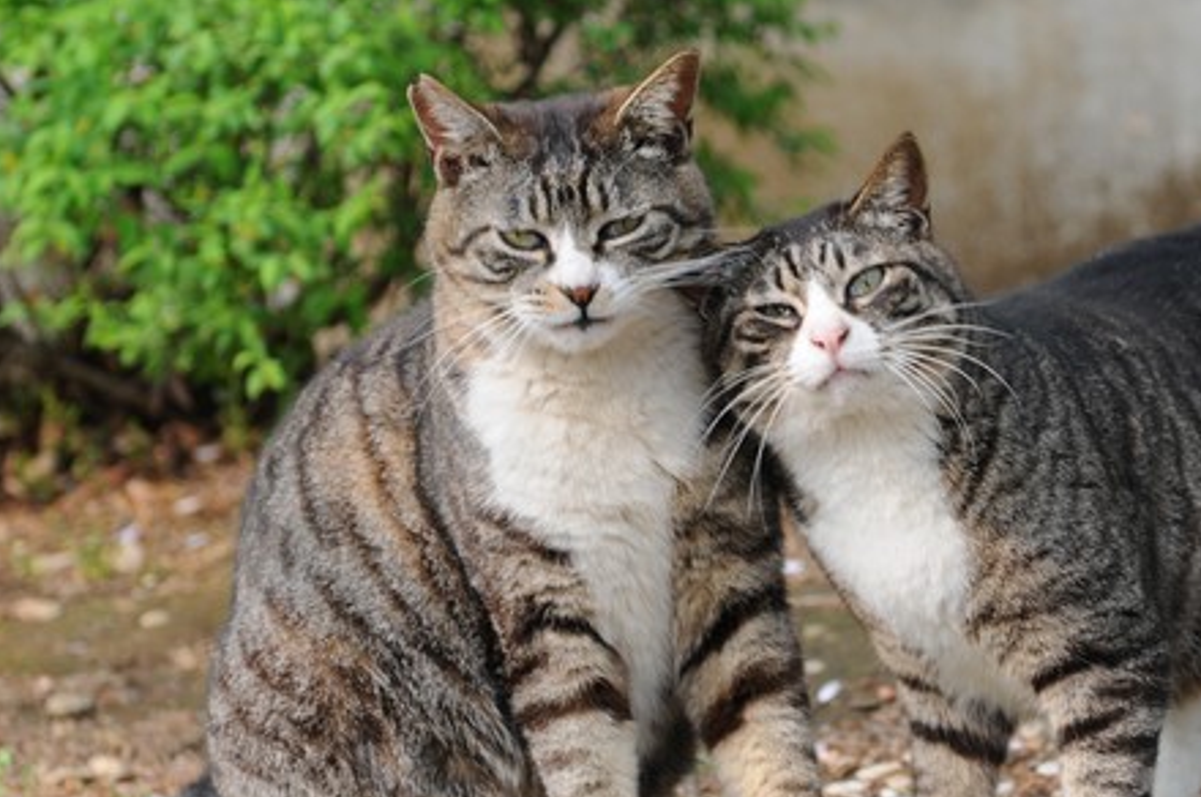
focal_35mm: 179
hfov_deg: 11.5
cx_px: 827
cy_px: 352
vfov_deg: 7.6
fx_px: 5963
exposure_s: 1/200
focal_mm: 70
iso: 200
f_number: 4
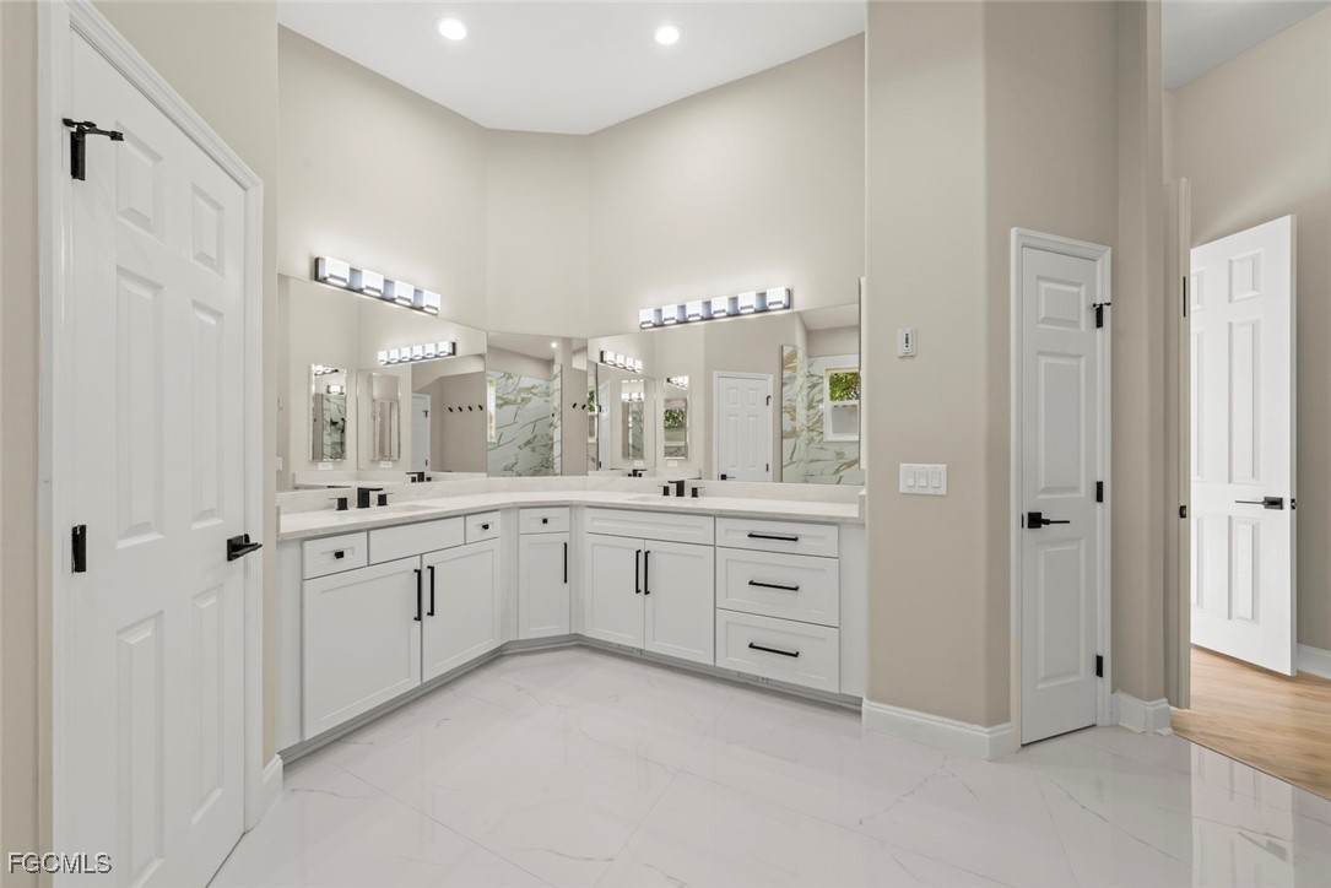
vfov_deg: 85.5
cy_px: 444
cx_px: 666
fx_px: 481
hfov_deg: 108.3
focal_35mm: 13
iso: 400
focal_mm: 13
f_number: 11
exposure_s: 1/4
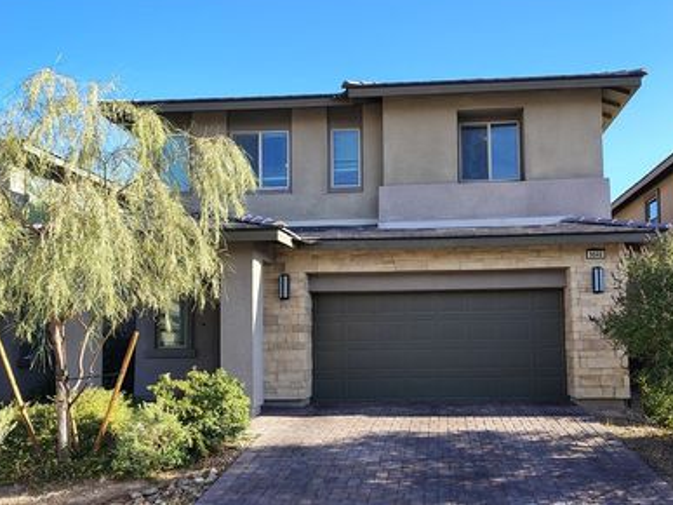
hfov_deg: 57.9
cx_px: 407
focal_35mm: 31
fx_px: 603
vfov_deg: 45.2
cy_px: 304
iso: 100
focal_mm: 5.56
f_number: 1.8
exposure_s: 1/455
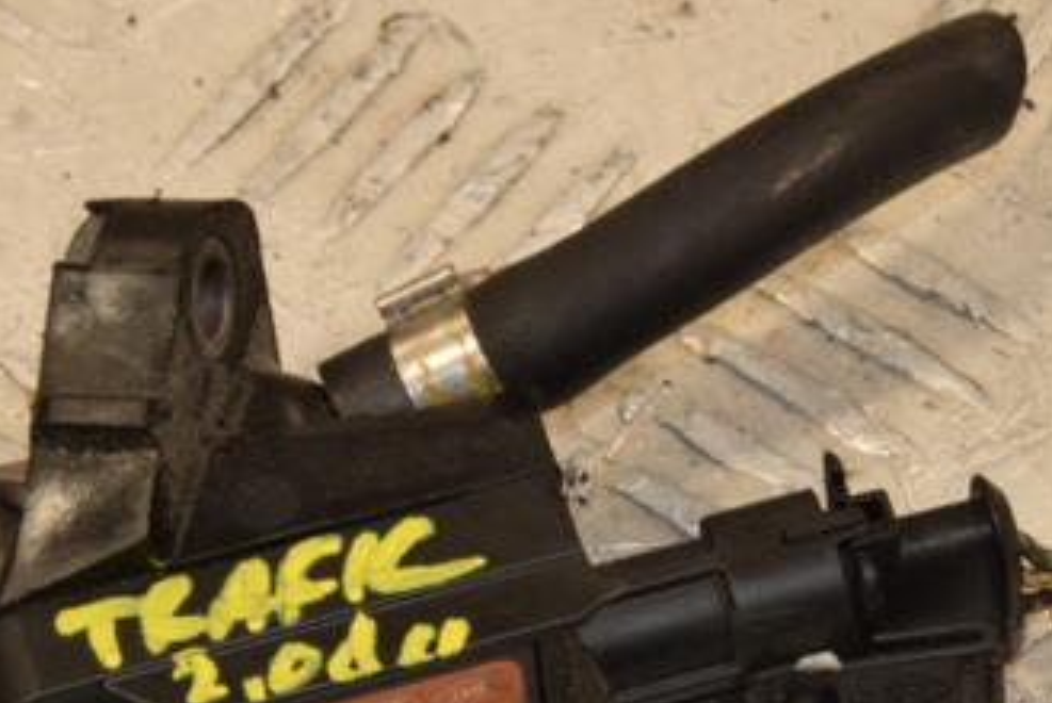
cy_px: 534
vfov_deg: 4.8
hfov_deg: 7.2
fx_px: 8391
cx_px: 416
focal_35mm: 287
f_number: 14
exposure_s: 1/50
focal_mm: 105
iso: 800
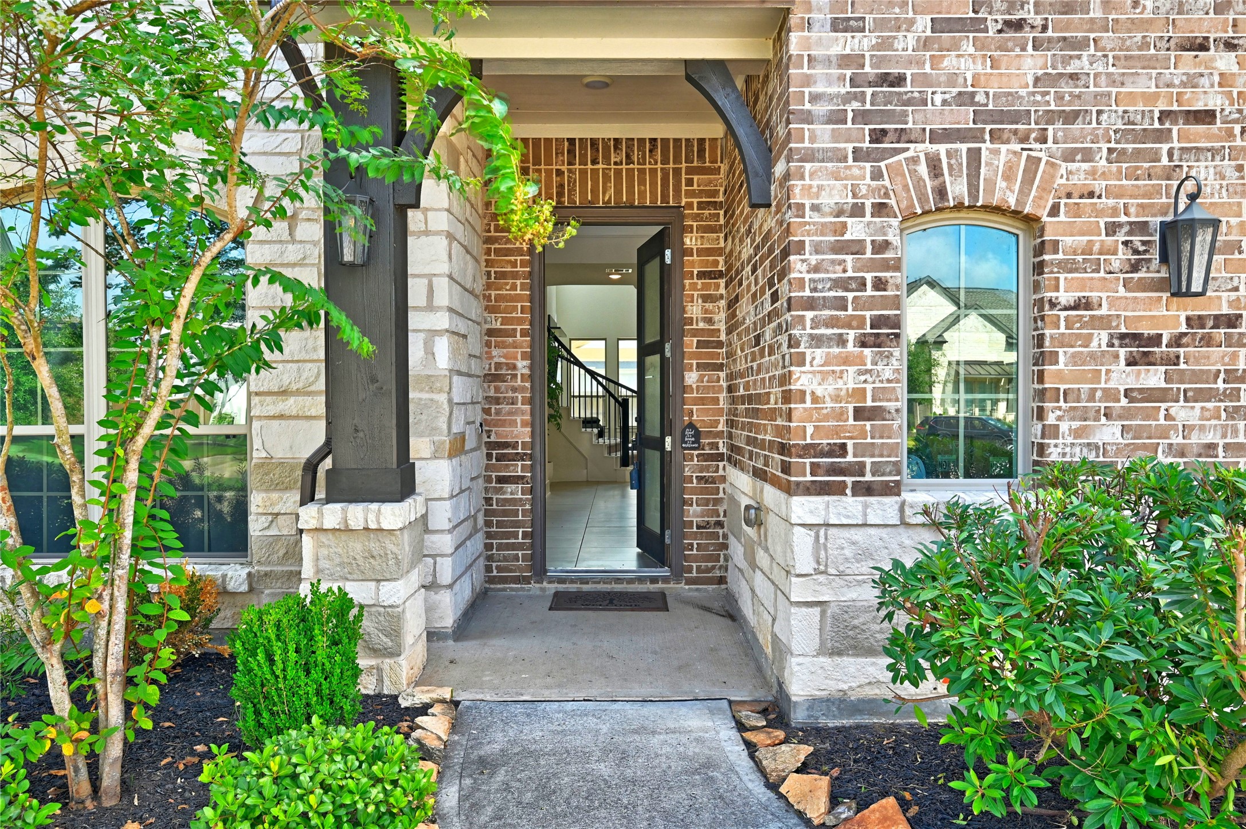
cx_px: 623
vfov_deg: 53.1
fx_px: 830
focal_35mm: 24
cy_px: 414
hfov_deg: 73.8
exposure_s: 1/125
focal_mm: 24
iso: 400
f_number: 8
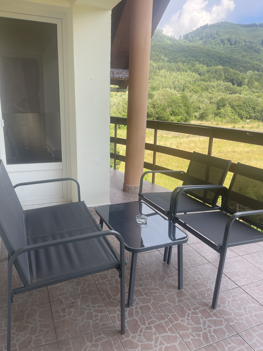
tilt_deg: -15.4
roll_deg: -1.7
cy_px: 176
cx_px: 132
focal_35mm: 25
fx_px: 253
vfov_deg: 69.4
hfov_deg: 54.9
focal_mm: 5.1
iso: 32
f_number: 1.6
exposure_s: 1/791
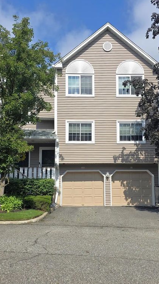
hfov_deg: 31.9
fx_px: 278
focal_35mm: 37
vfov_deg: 54.0
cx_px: 94
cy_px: 142
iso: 80
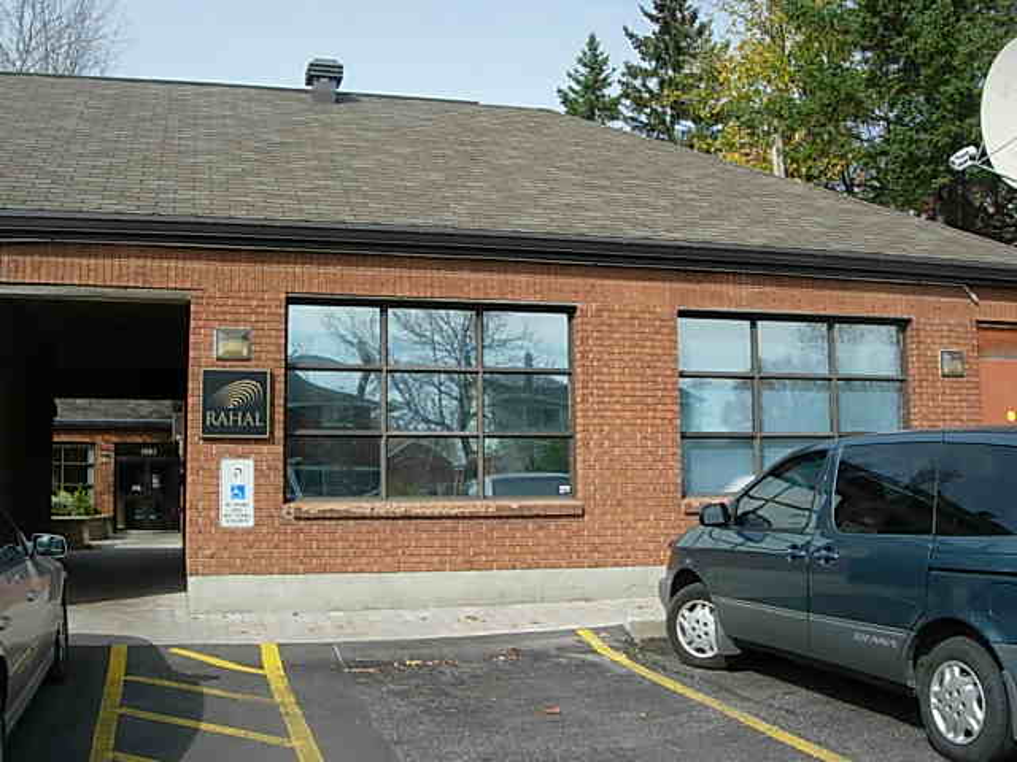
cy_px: 381
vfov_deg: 37.7
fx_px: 1116
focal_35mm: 38
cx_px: 508
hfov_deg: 49.0
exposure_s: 1/527
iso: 79
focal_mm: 7.8
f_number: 4.8
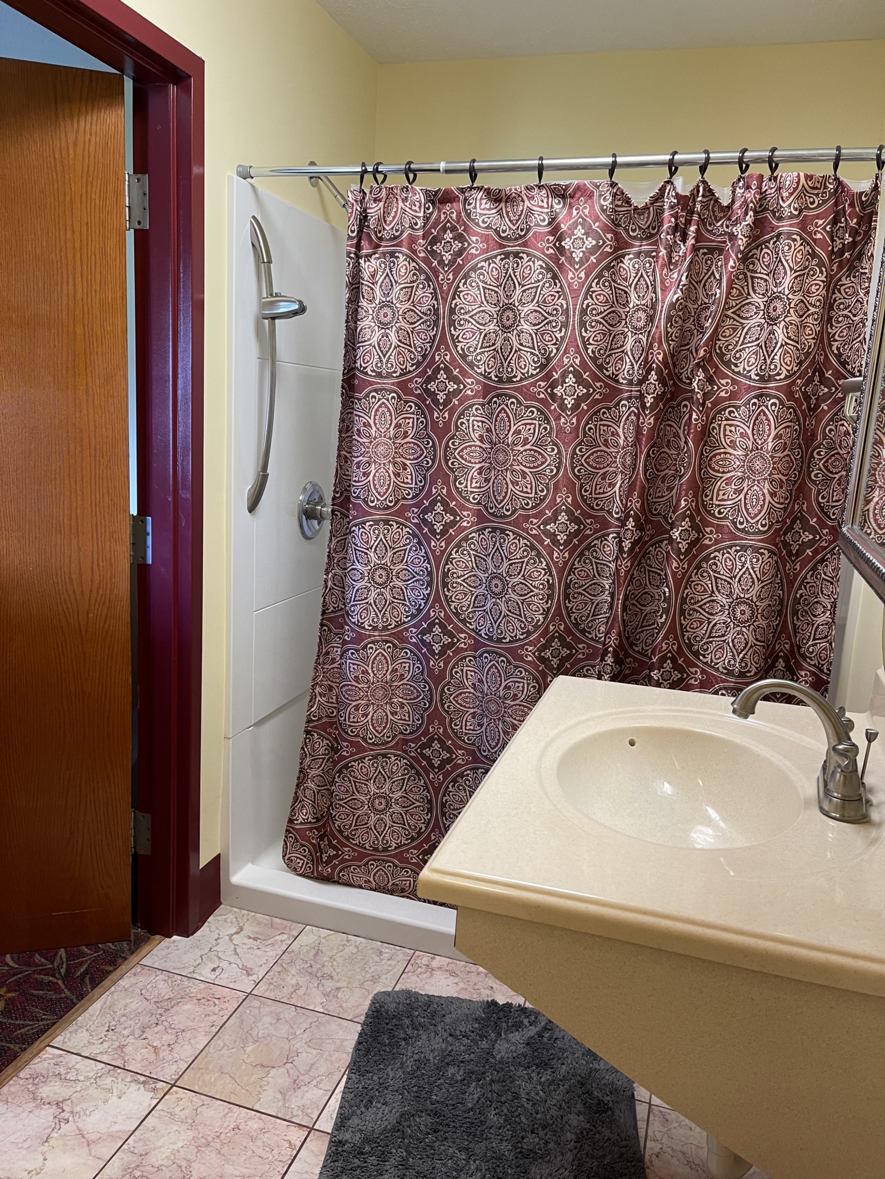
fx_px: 886
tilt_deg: -10.6
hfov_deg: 53.1
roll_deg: -3.5
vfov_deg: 67.3
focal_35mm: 26
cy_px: 590
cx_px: 442
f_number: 1.6
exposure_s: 1/60
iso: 125
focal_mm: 5.1
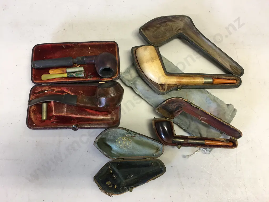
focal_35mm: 29
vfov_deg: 48.2
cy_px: 101
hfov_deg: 61.7
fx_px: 225
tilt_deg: -73.5
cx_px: 134
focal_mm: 4.15
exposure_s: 1/17
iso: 40
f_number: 2.2
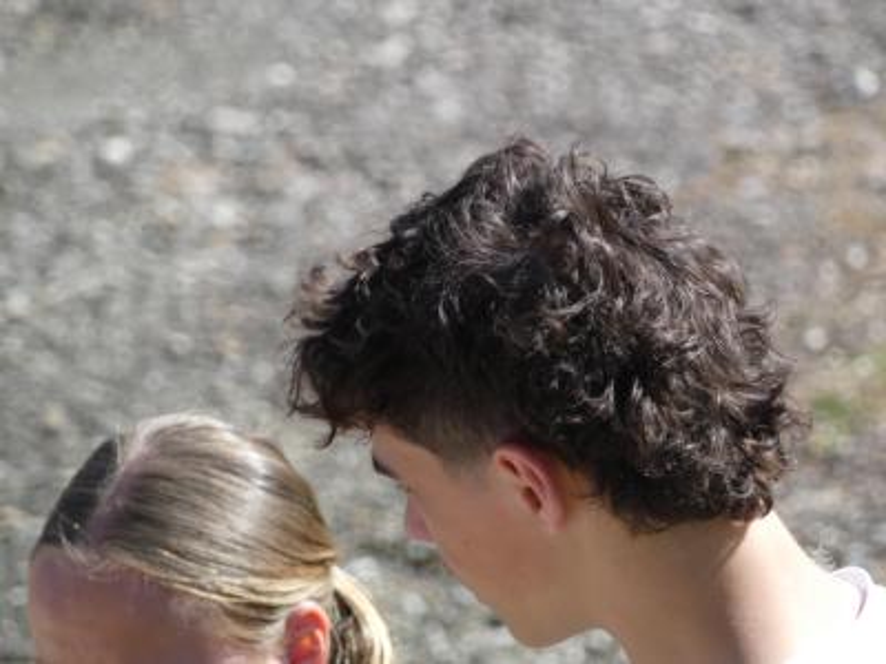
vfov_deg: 1.4
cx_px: 443
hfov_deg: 1.9
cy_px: 332
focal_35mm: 1033
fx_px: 26440
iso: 80
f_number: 5.6
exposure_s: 1/200
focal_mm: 185
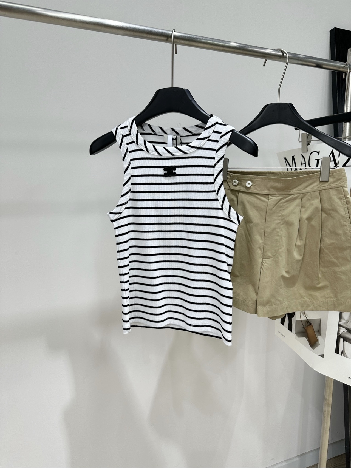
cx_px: 176
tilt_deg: -8.9
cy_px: 234
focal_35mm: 24
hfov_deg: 56.8
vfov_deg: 71.6
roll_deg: -0.4
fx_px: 325
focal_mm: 6.86
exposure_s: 1/139
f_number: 1.78
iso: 64
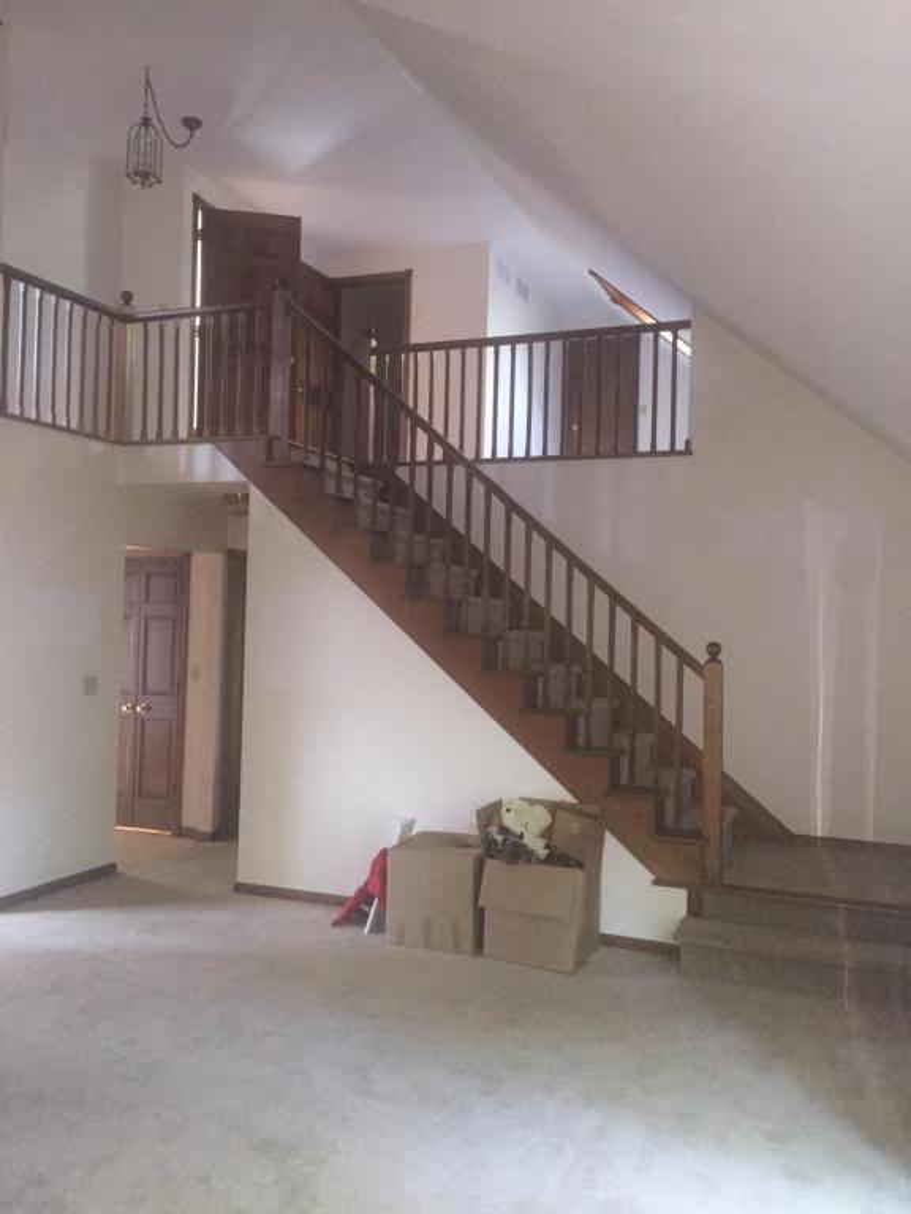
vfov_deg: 61.7
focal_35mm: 29
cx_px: 456
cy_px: 607
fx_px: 1018
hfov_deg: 48.2
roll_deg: -1.3
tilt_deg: +2.3
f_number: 2.2
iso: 320
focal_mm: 4.15
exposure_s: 1/16
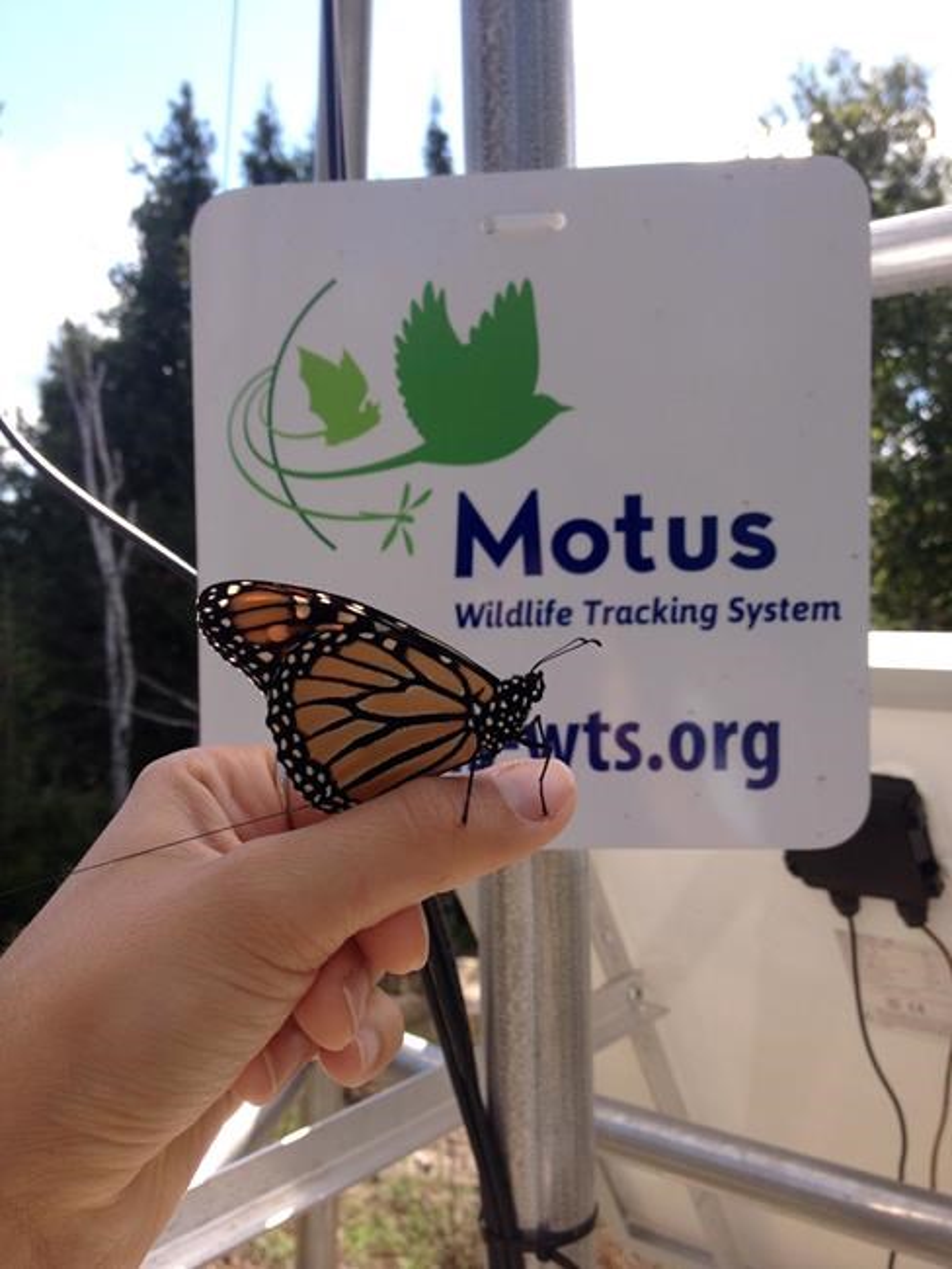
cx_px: 476
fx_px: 1283
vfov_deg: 52.6
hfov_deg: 40.7
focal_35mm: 35
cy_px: 634
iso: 50
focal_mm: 4.28
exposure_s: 1/968
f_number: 2.4
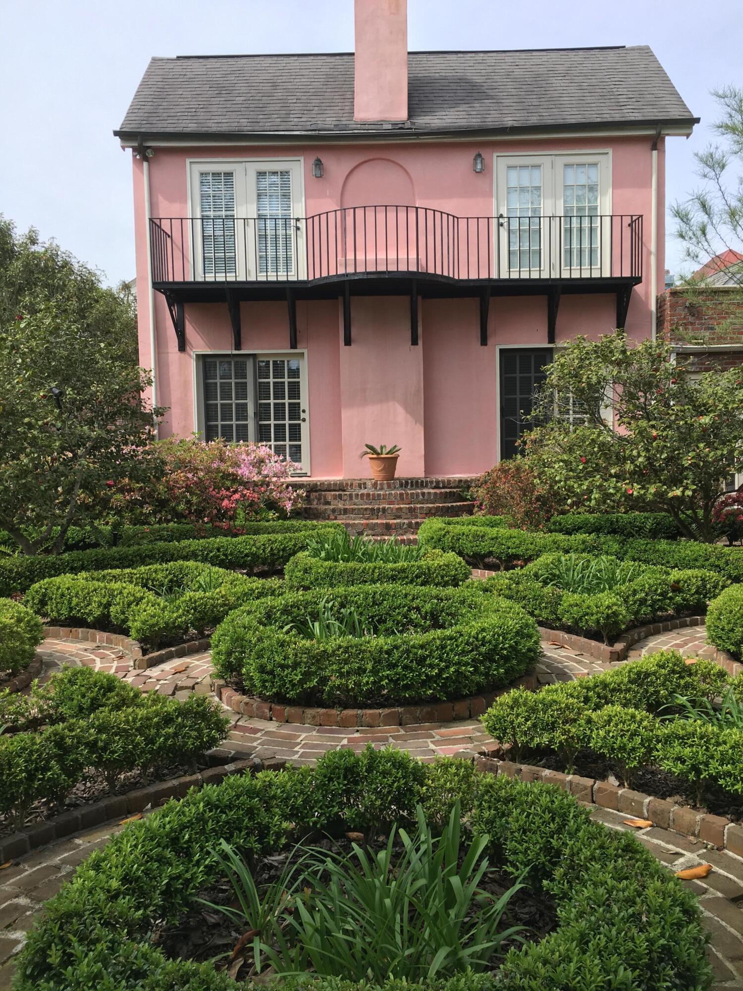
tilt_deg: -2.6
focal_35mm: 29
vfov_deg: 61.7
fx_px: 830
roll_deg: +0.6
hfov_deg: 48.2
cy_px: 496
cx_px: 372
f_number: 2.2
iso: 25
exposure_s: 1/769
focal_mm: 4.15
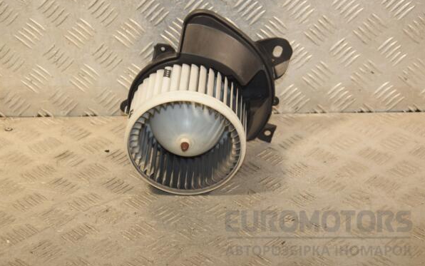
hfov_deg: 25.8
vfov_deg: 16.3
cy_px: 126
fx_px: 927
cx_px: 212
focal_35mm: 80
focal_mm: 52
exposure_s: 1/200
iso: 800
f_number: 6.3
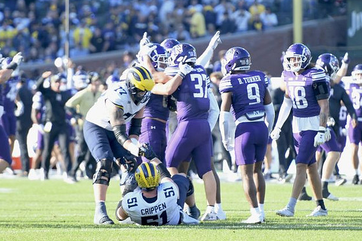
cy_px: 119
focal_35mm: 313
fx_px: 3145
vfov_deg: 4.4
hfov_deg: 6.6
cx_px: 176
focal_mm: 200
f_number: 2.8
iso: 640
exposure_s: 1/1250
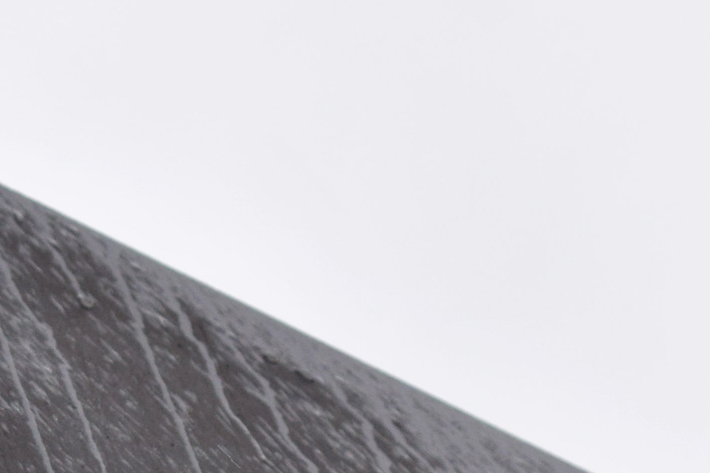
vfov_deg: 4.1
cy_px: 764
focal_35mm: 330
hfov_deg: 6.2
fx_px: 6507
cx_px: 490
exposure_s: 1/160
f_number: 9
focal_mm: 52
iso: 400
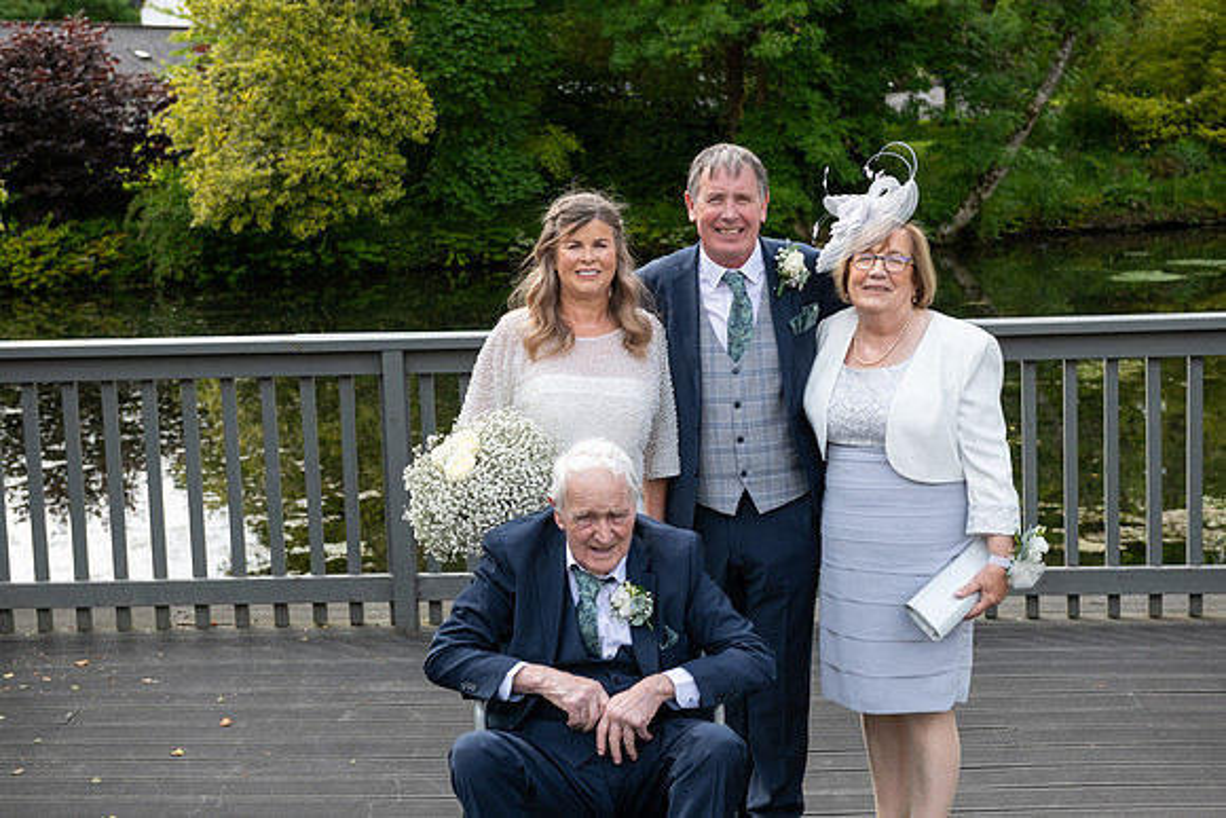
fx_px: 1907
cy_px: 409
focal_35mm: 56
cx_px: 613
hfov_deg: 35.6
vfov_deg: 24.2
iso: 160
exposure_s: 1/250
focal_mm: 56
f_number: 5.6
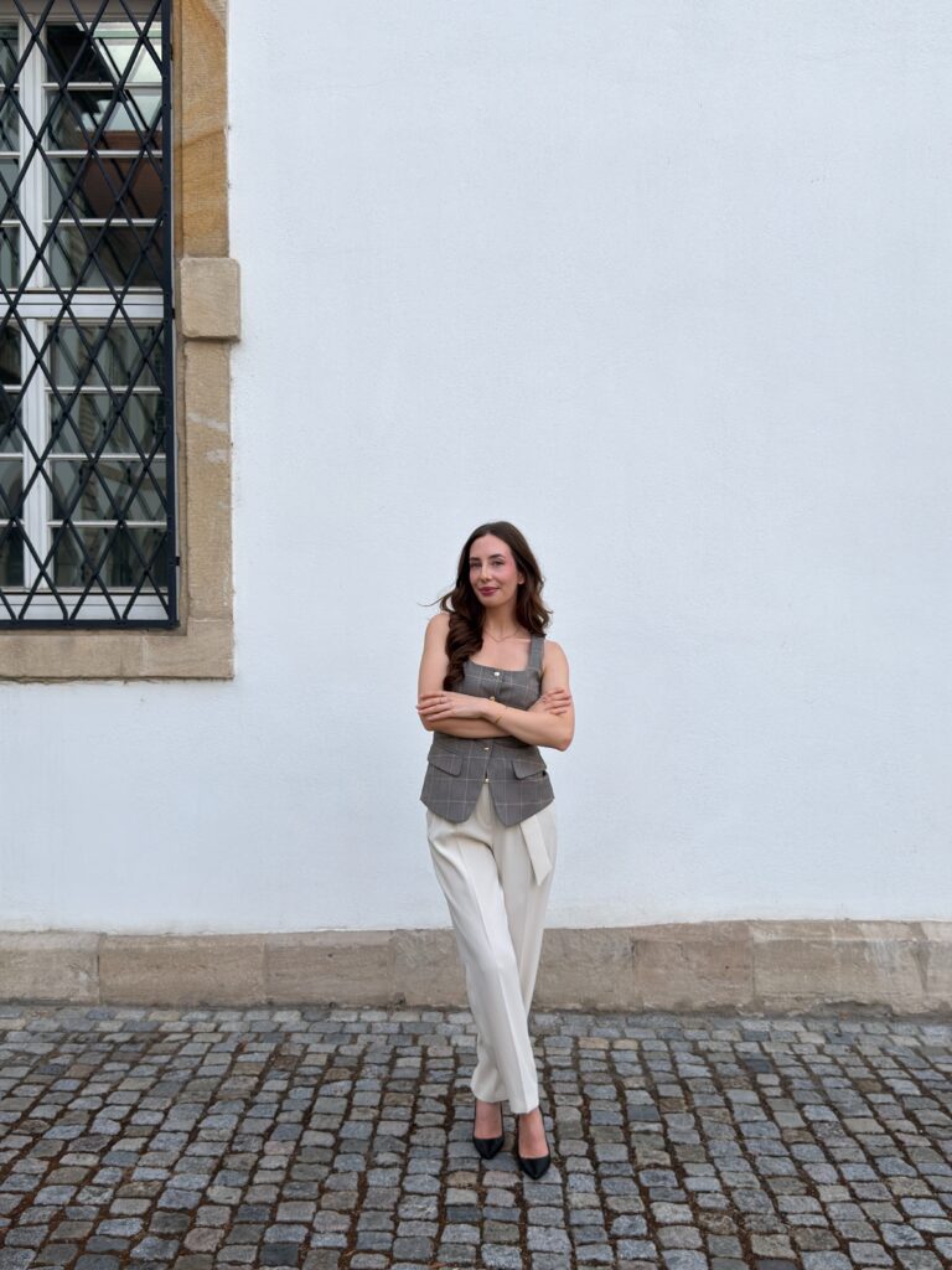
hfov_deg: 39.7
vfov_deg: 51.4
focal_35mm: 36
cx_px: 476
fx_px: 1320
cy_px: 635
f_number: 1.78
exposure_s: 1/600
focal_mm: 6.76
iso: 64
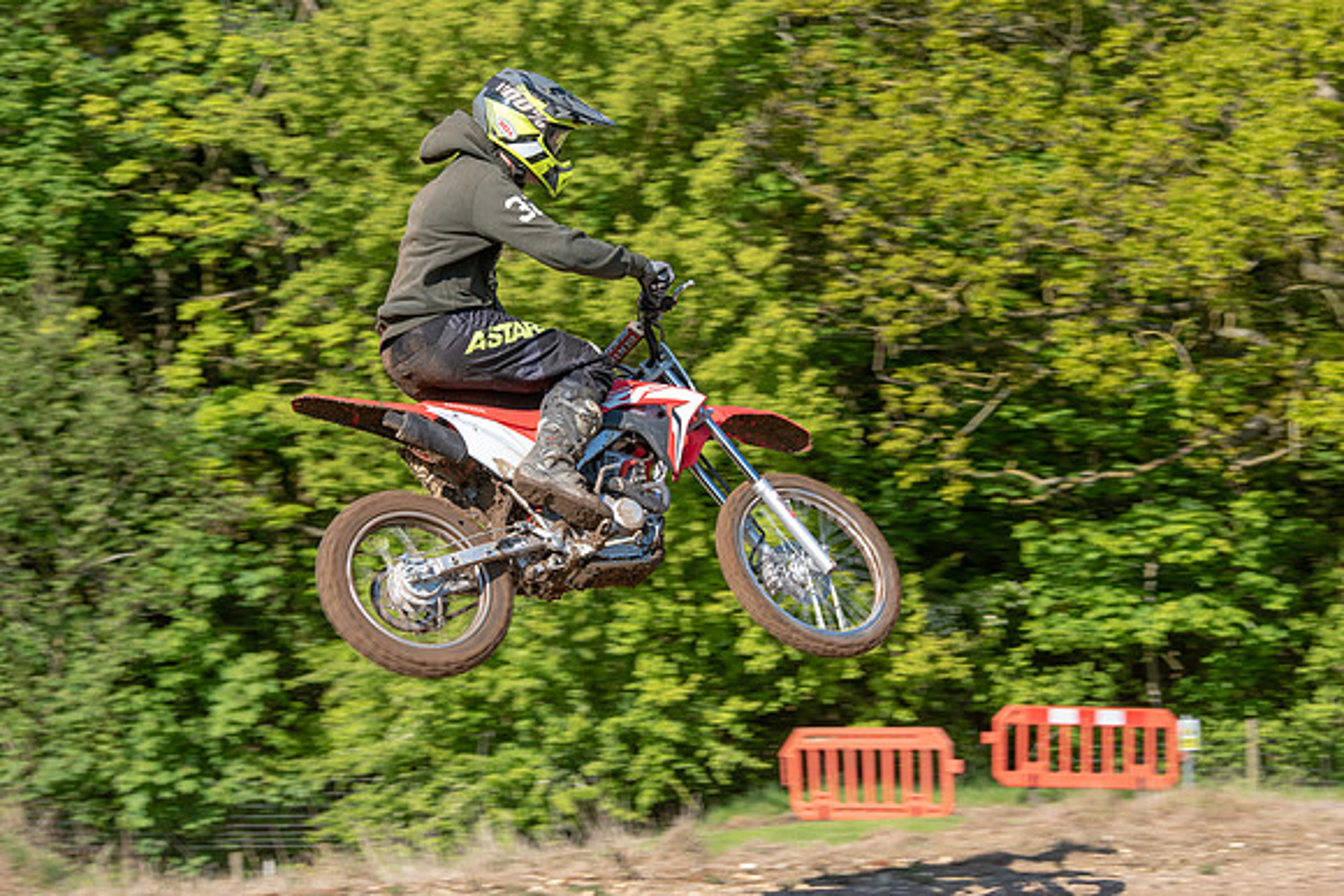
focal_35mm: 121
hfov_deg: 17.0
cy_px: 396
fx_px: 4500
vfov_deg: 11.4
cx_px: 683
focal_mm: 100
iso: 200
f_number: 8
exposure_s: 1/320
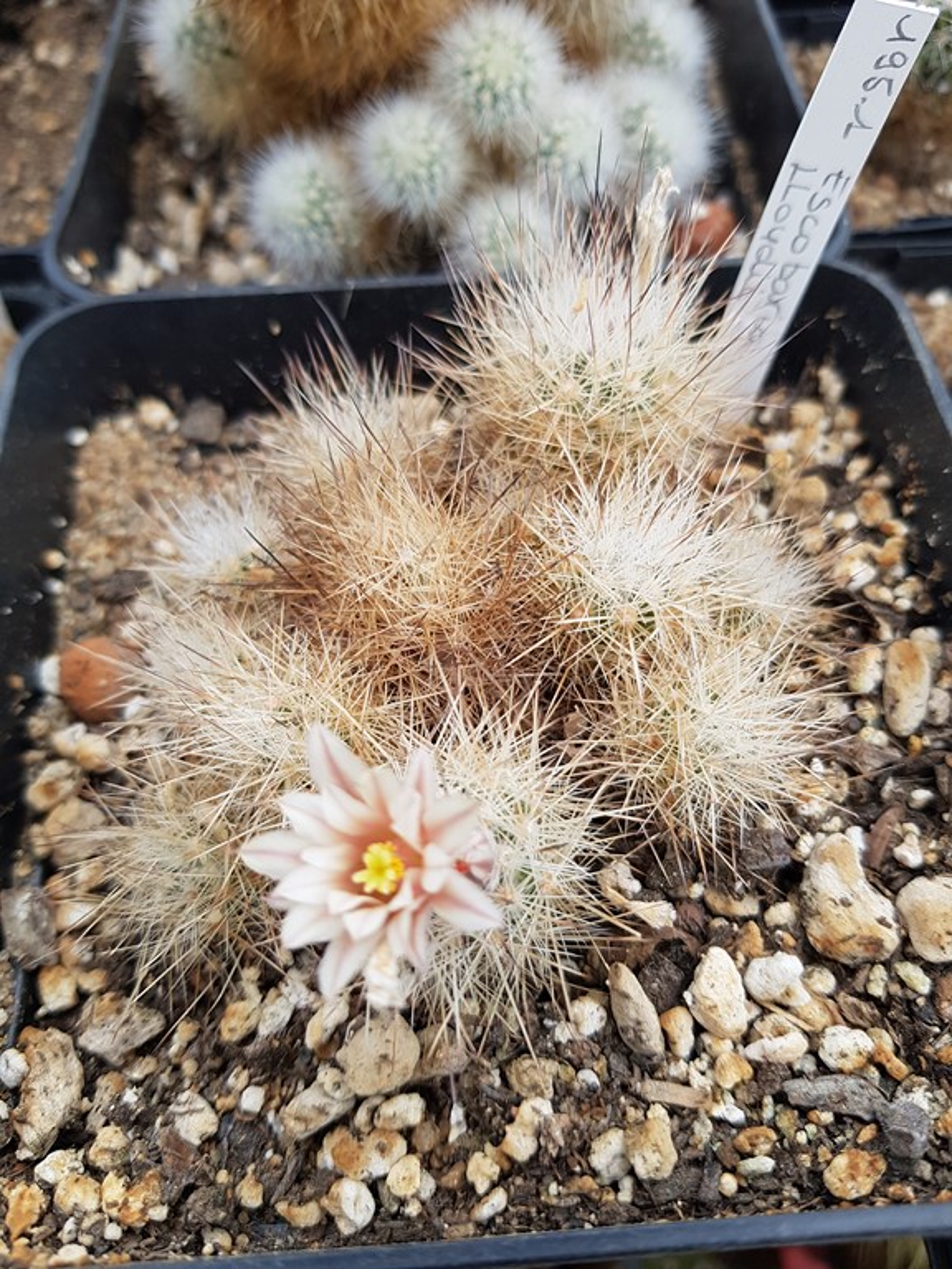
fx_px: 953
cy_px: 634
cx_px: 476
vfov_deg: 67.3
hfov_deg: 53.1
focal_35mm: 26
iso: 40
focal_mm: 4.2
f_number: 1.7
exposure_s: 1/226
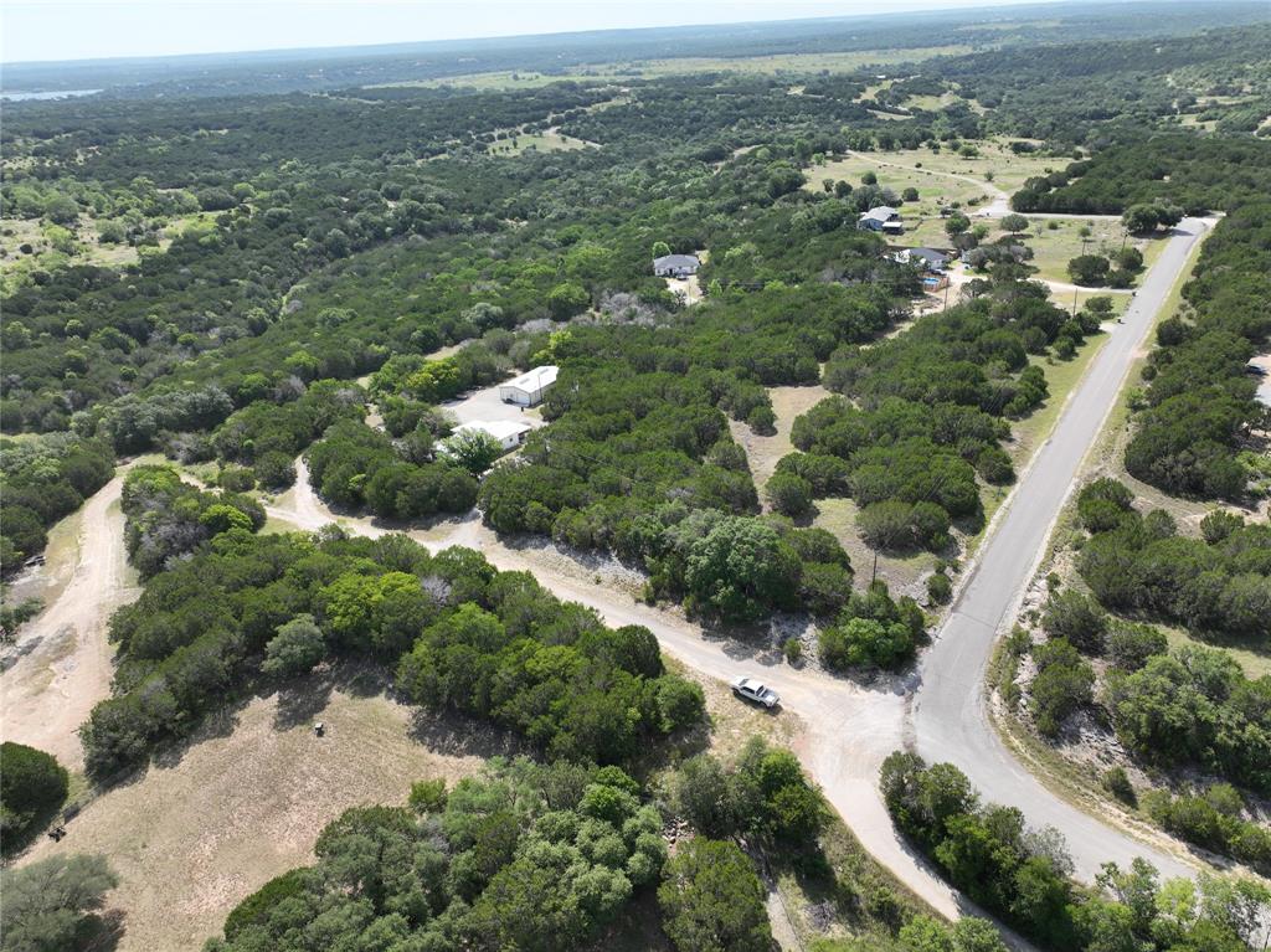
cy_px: 476
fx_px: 881
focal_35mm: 24
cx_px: 636
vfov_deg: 56.8
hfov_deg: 71.6
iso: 200
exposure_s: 1/2000
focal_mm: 12.29
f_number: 2.8
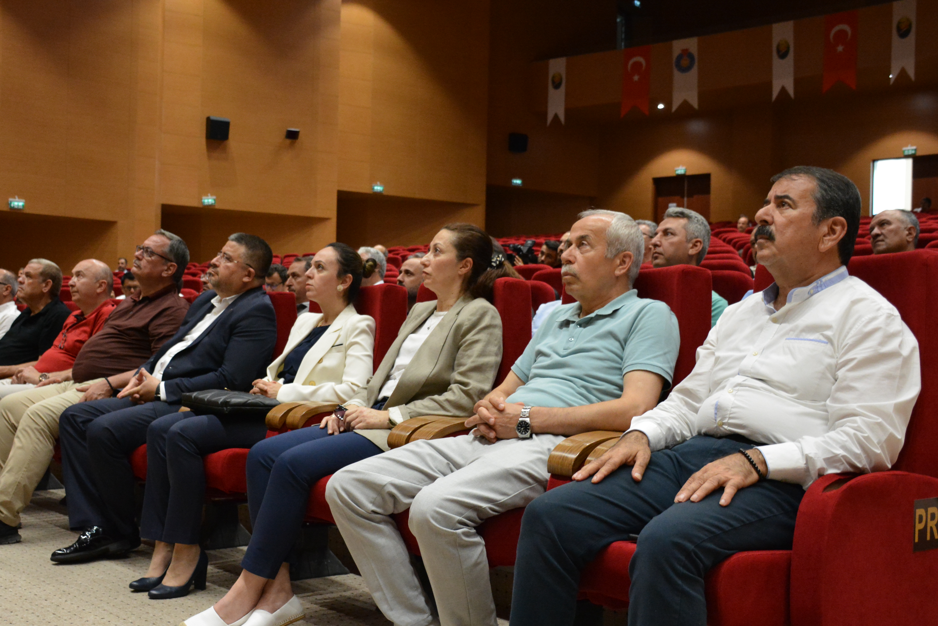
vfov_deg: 29.8
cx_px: 426
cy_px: 364
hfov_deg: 43.6
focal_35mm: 45
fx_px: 1172
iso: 2000
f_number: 3.5
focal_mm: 22
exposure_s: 1/80
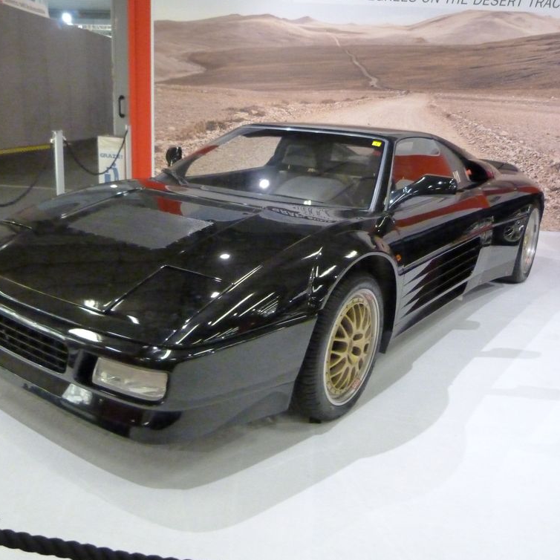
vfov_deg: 54.0
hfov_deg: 54.0
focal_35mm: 30
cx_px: 264
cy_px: 279
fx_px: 549
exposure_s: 1/80
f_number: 2.8
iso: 1250
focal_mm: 4.5
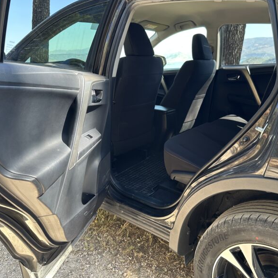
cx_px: 165
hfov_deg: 55.3
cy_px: 141
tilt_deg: -19.7
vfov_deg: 55.6
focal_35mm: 29
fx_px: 263
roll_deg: +4.7
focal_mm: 6.86
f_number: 1.78
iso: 80
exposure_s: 1/121
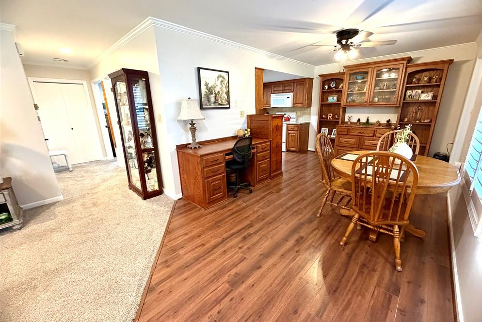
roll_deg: +1.9
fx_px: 201
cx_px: 248
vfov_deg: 77.3
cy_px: 162
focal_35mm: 15
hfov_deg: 100.4
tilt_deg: -15.5
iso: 500
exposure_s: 1/60
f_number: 2.2
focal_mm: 2.22
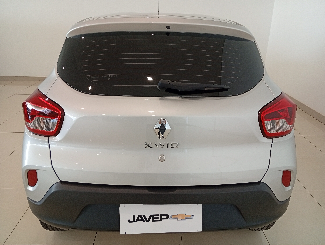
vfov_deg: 51.5
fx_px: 254
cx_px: 162
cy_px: 122
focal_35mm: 27
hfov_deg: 65.2
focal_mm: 3.98
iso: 189
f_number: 1.8
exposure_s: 1/60
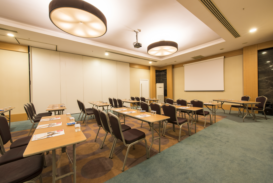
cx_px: 136
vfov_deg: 81.2
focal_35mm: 14
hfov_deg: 104.2
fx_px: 106
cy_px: 92
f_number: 14
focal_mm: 14
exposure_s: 5
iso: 100
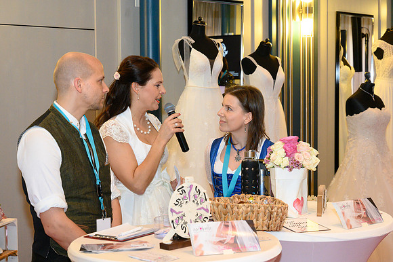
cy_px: 131
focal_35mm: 70
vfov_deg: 19.4
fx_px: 764
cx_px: 196
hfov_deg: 28.9
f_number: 9
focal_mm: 70
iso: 7200
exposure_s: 1/80
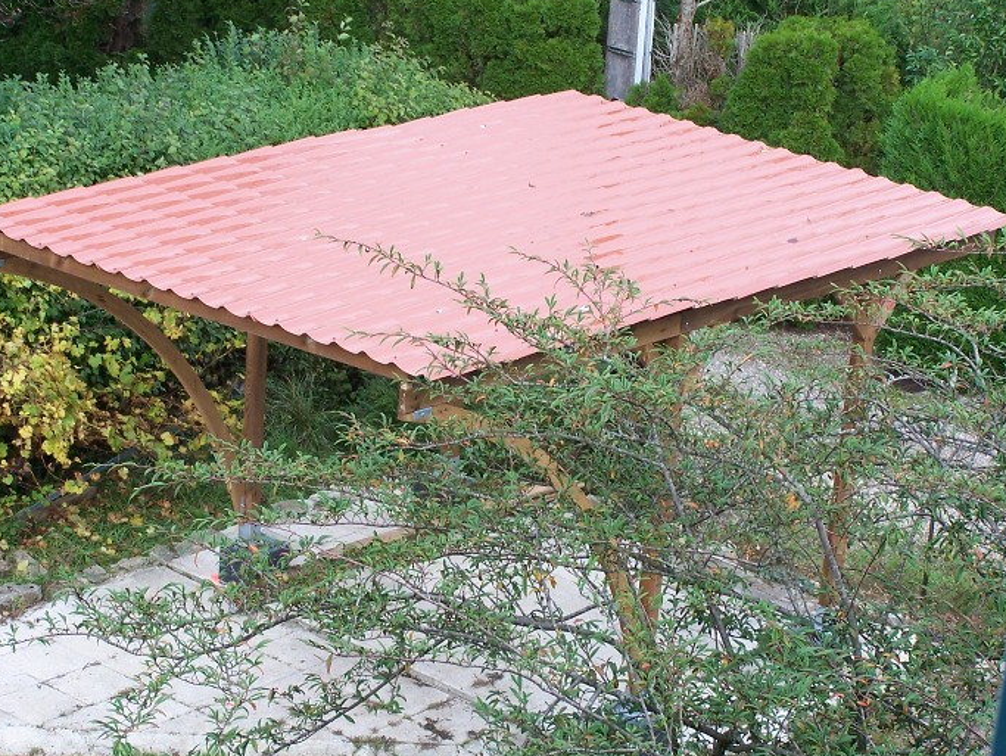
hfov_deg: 20.4
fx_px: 2791
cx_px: 504
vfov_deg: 15.4
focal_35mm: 96
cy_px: 402
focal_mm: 13.7
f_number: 3.2
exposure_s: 1/125
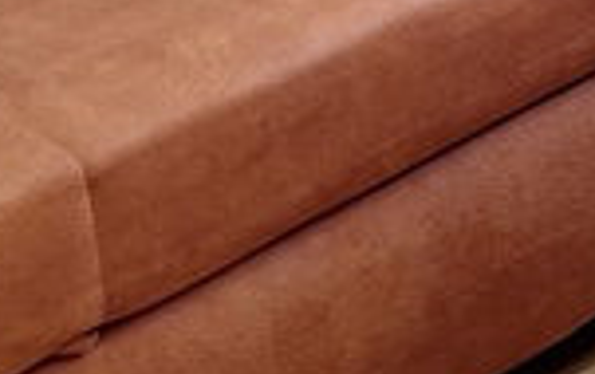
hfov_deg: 12.0
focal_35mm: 172
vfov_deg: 7.2
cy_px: -524
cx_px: 593
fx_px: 2794
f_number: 1.8
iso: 125
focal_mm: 5.54
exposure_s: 1/50
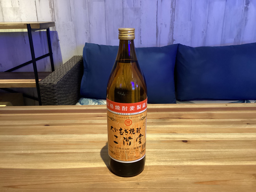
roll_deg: -0.8
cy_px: 96
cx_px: 128
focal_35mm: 31
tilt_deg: -21.1
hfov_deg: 58.4
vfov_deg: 45.4
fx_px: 229
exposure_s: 1/25
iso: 400
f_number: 2.4
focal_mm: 3.3
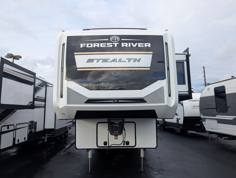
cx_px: 118
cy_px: 89
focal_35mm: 24
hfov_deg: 71.5
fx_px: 164
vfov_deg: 56.9
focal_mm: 6.81
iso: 49
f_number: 1.85
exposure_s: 1/750
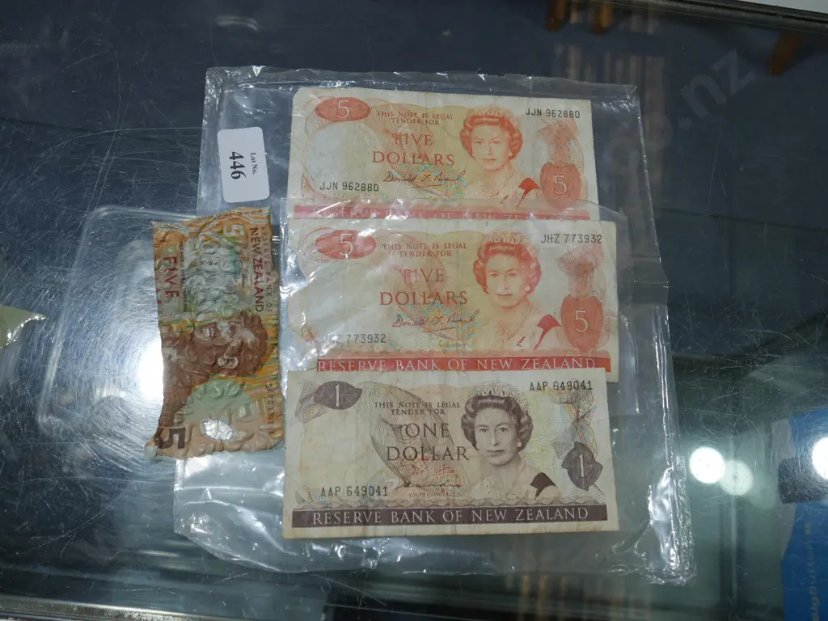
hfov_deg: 60.0
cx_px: 414
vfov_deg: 46.8
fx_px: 718
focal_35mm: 30
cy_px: 310
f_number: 5
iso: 200
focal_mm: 15
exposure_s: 1/100
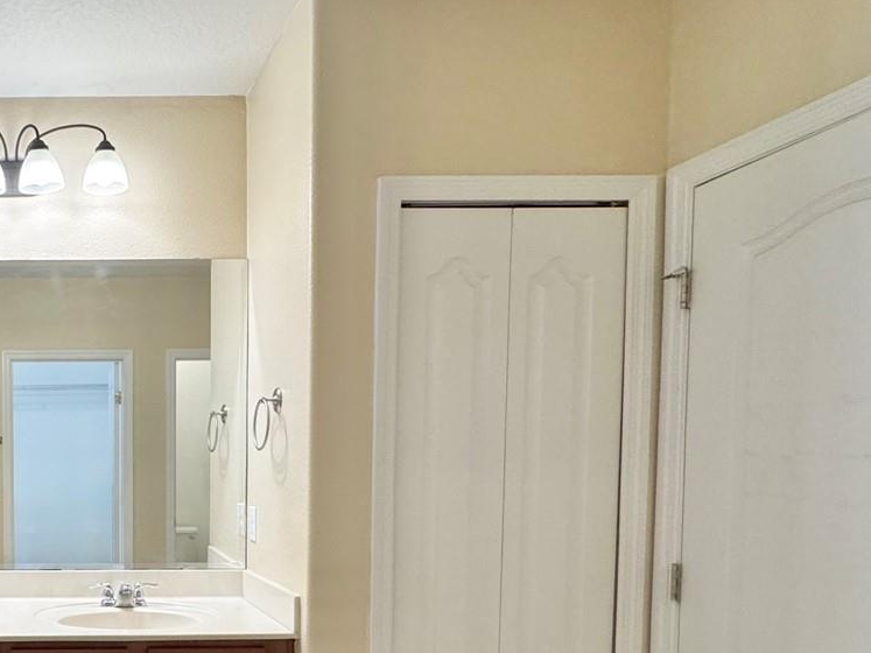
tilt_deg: -2.8
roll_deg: +0.5
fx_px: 755
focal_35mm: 30
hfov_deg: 51.2
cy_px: 496
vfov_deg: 45.1
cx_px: 50
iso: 250
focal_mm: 2.22
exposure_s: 1/120
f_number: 2.2
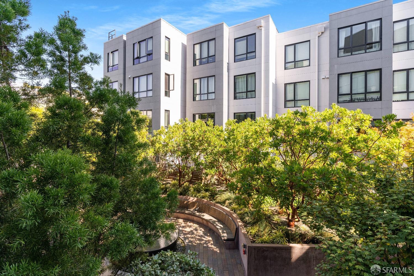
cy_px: 138
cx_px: 207
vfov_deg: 70.4
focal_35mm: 17
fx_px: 195
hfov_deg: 93.3
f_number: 8
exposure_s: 1/125
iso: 200
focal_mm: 17
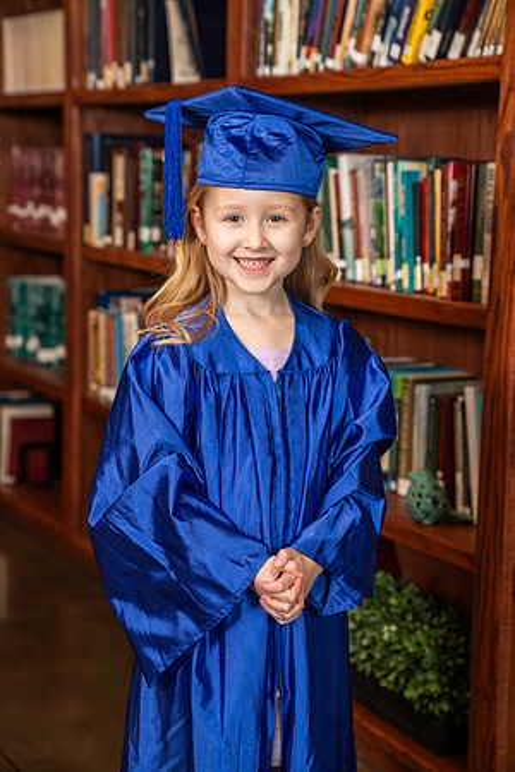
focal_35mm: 70
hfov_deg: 19.5
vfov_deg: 28.8
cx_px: 258
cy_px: 386
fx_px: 1502
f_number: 4
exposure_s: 1/160
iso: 500
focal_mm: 70
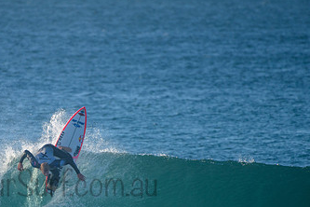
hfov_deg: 2.2
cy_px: 166
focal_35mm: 941
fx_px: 8102
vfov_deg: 1.5
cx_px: 59
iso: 400
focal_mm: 500
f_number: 5.6
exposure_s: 1/2000
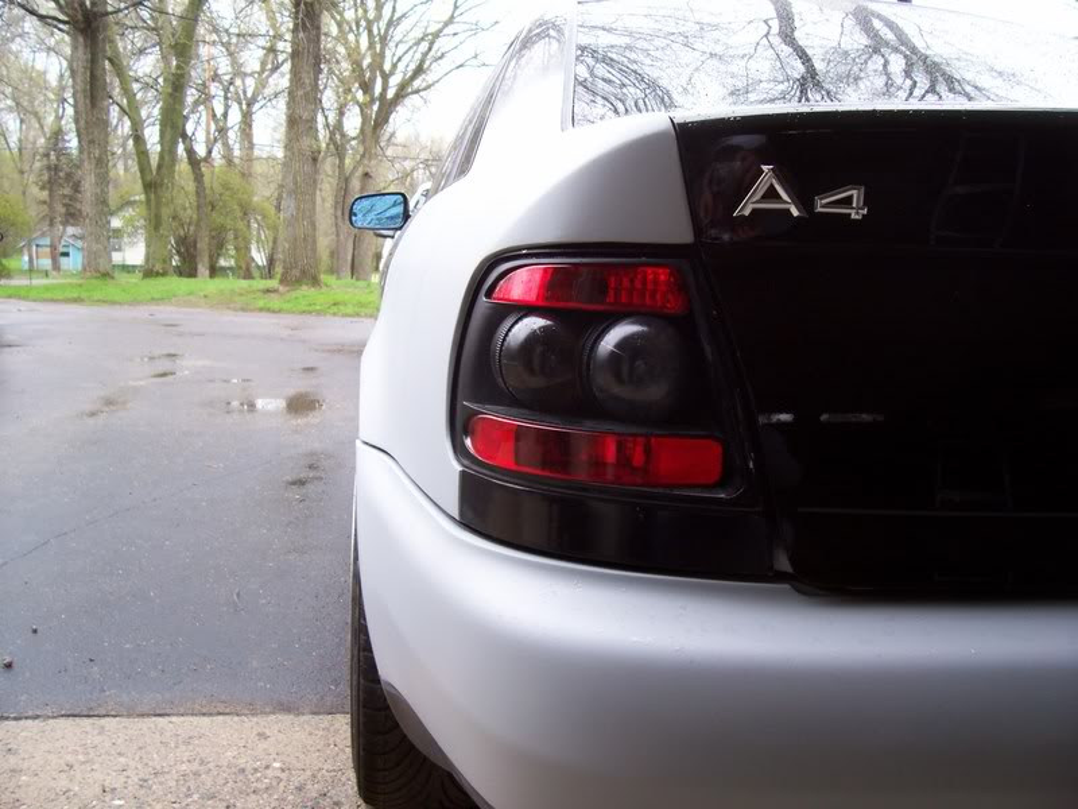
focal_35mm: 34
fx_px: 1059
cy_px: 404
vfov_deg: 41.8
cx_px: 539
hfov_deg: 54.0
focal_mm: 5.6
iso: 80
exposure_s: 1/126
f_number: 2.7
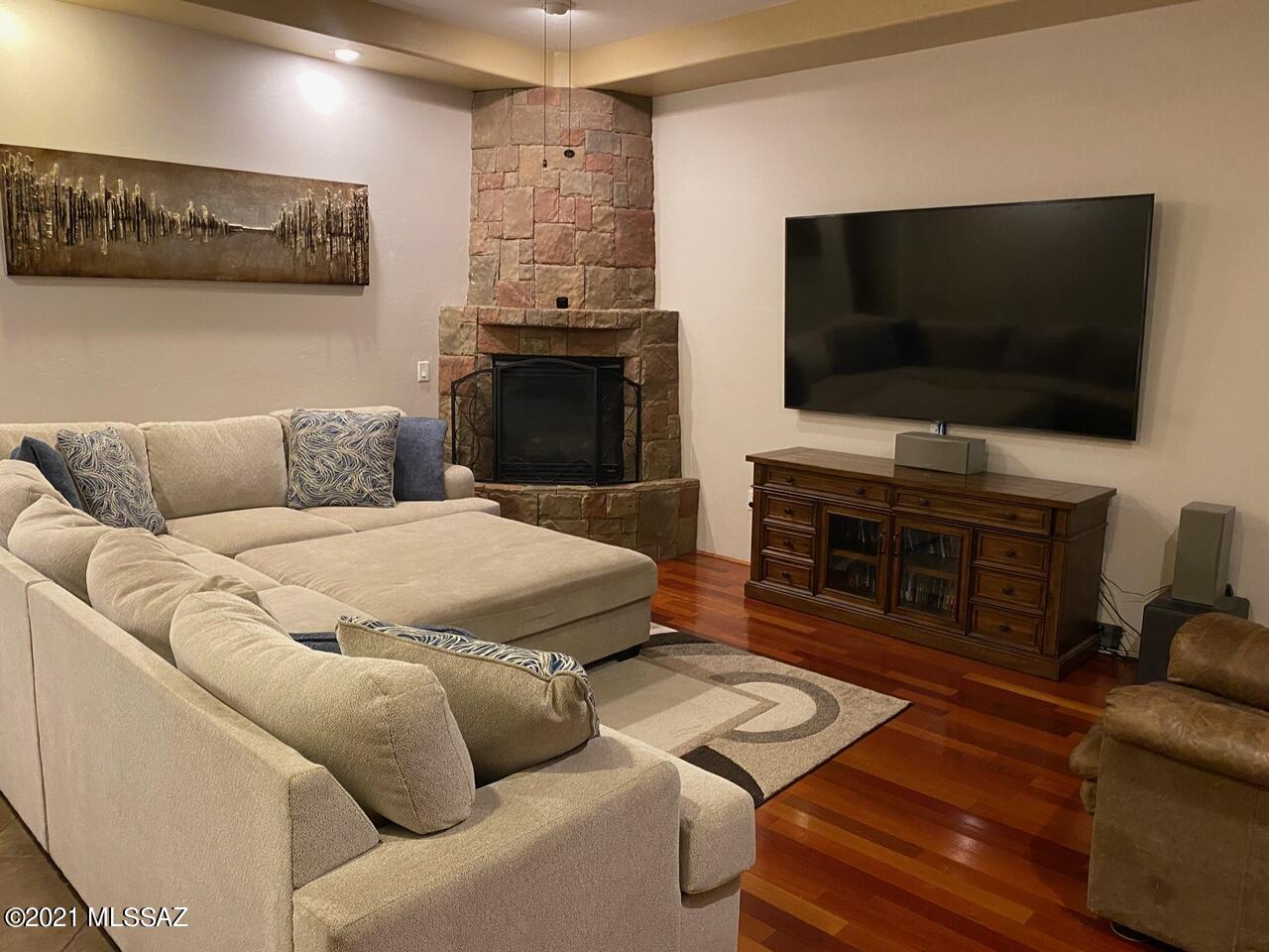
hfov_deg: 67.3
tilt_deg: -9.4
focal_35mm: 26
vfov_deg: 53.1
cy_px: 476
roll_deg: -2.1
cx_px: 634
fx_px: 953
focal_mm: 4.25
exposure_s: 1/40
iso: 500
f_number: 1.8
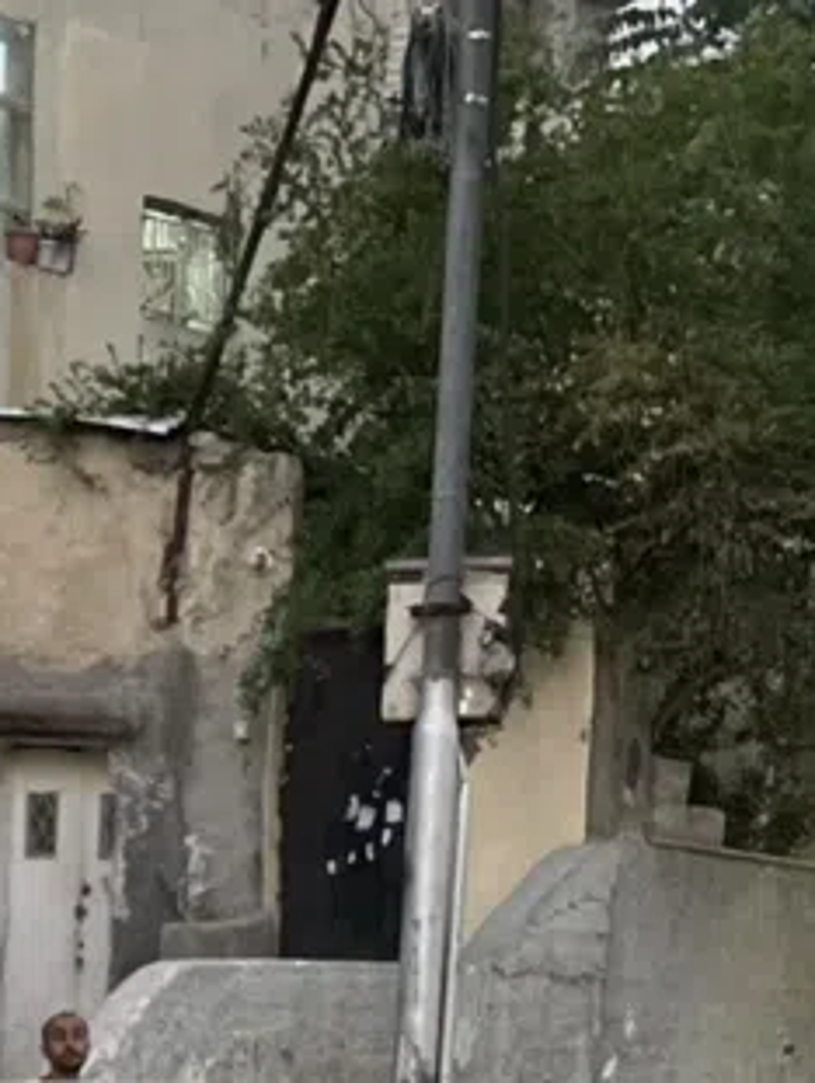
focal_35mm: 114
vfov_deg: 16.1
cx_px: -519
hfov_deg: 12.2
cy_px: 1527
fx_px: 3571
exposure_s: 1/33
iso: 400
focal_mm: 4.2
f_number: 1.6
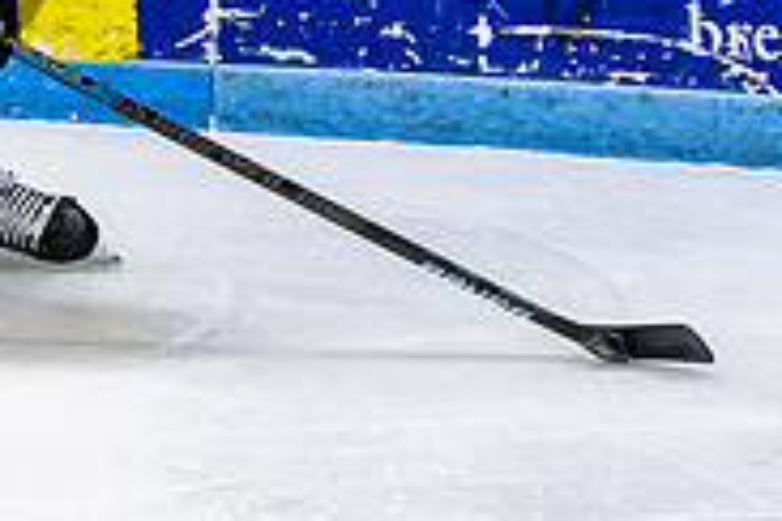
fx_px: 11903
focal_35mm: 548
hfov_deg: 3.8
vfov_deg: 2.5
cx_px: -205
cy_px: -158
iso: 1600
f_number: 3.2
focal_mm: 80
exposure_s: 1/800
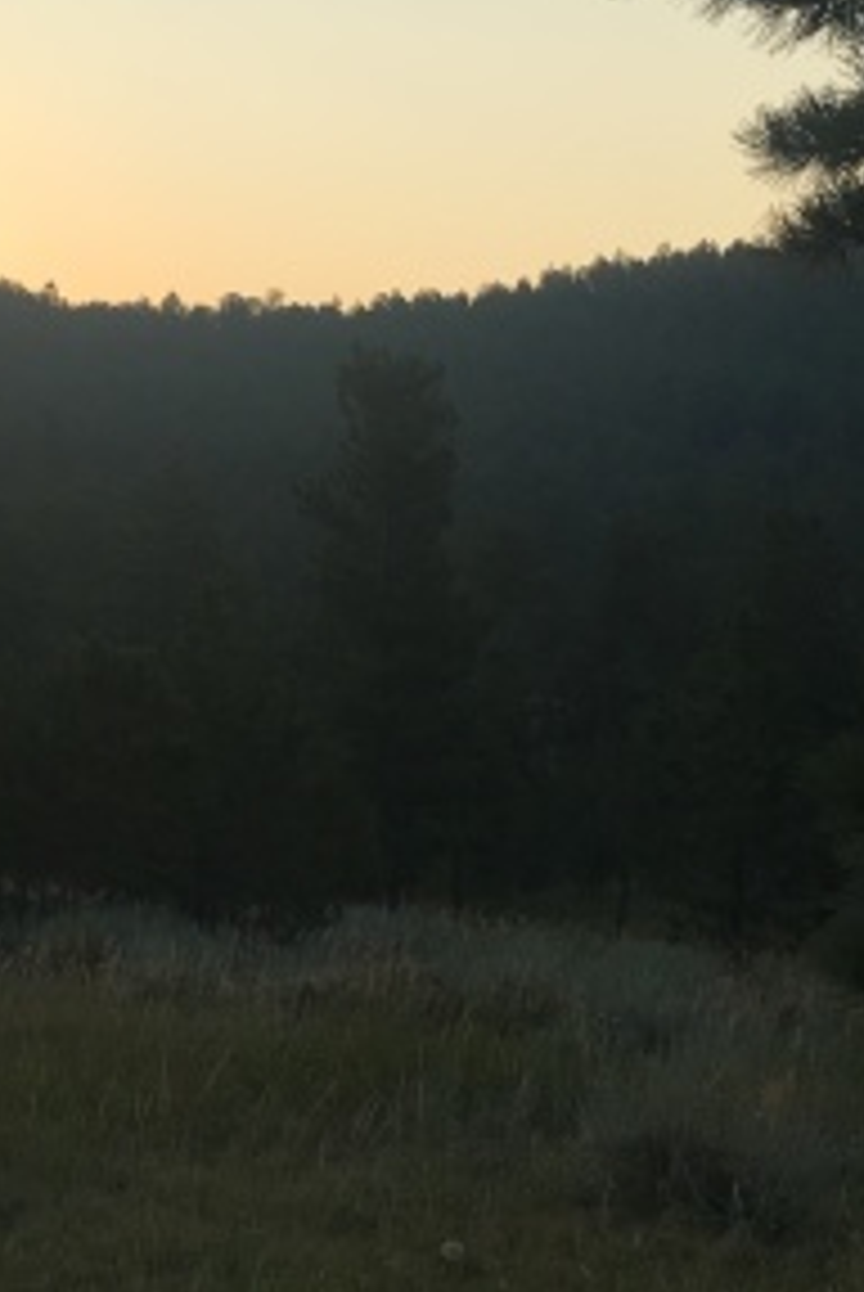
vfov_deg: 24.2
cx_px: -27
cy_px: 635
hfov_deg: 15.9
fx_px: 3016
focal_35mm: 84
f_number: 2.2
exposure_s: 1/801
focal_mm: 4.15
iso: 25
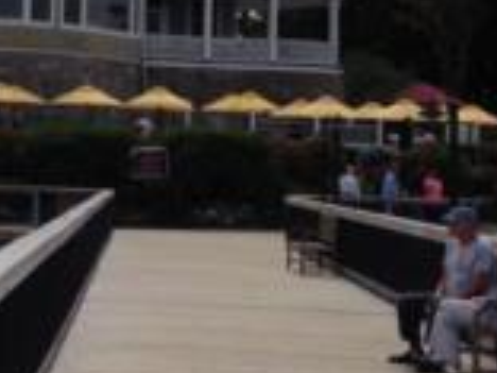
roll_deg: -1.4
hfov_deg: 18.0
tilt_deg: +3.2
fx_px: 1522
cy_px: 72
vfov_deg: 13.9
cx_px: -32
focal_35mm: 106
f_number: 2.4
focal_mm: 4.12
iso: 50
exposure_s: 1/2584
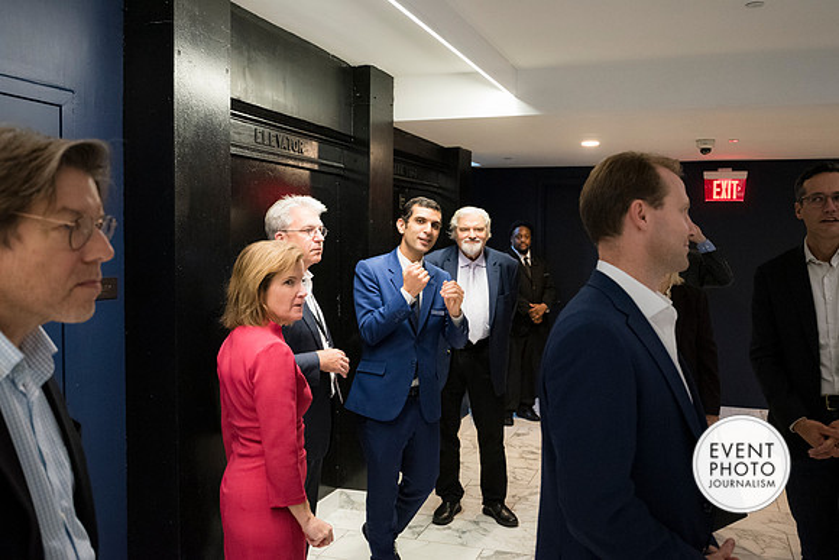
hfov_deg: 54.4
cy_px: 280
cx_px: 420
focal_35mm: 35
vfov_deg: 37.9
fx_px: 816
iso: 6400
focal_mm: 35
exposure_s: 1/125
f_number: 4.5
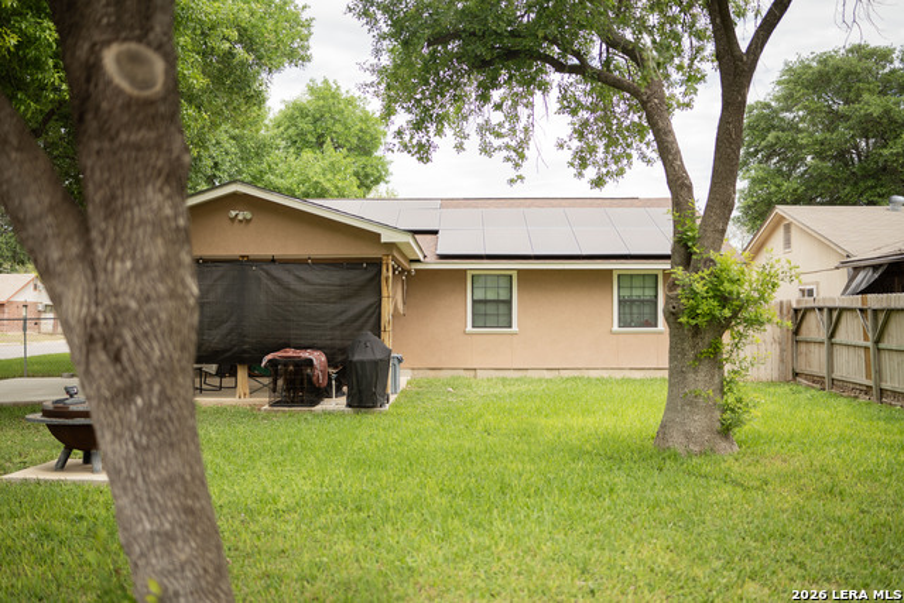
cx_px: 452
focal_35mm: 35
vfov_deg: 37.9
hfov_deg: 54.4
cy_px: 302
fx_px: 879
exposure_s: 1/2500
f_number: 1.2
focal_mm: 35
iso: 125
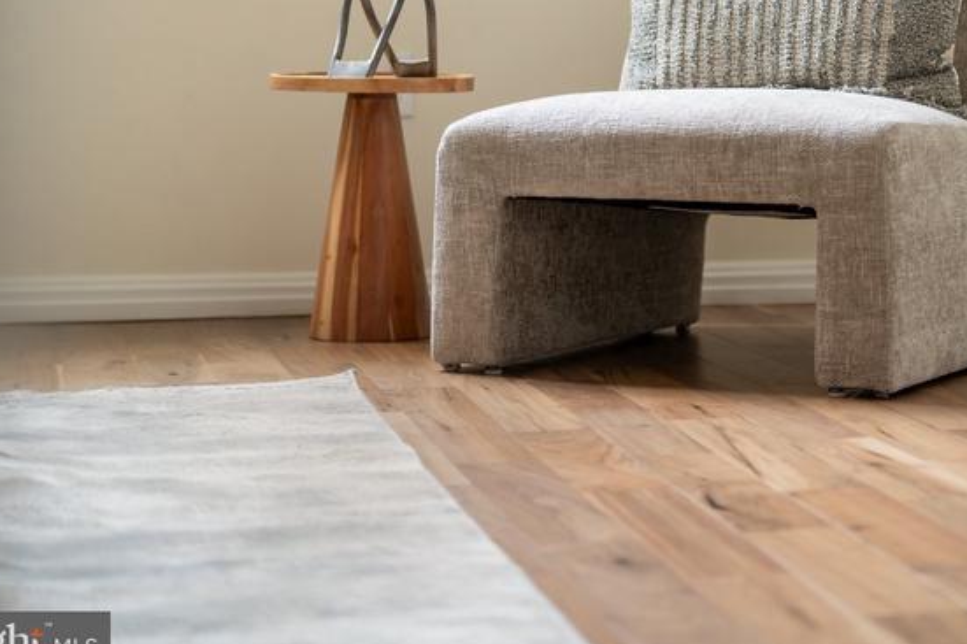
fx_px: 2497
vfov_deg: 14.6
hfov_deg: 21.6
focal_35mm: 93
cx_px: 814
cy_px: 76
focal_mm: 50
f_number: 1.4
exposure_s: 1/640
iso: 250
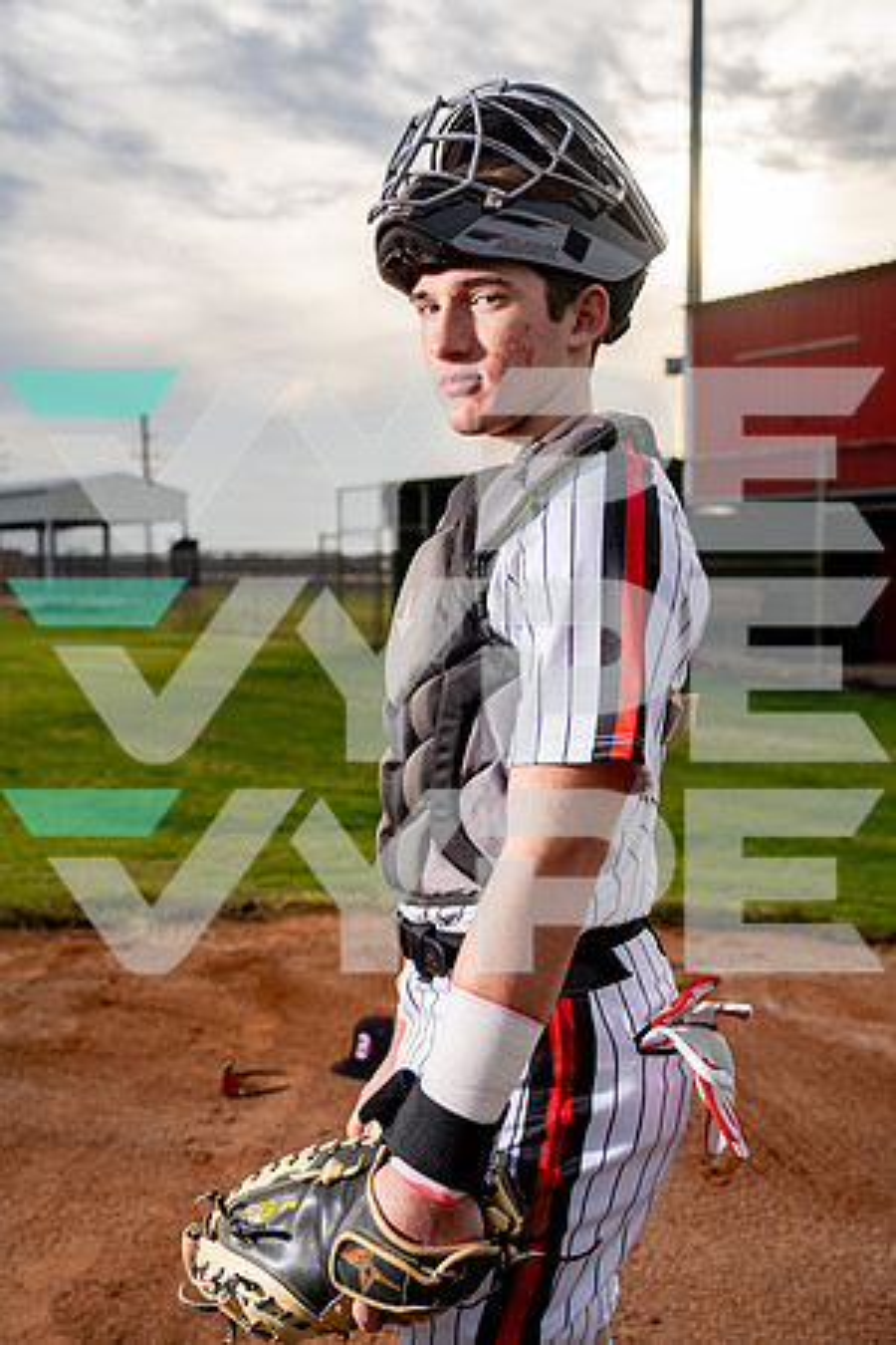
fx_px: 1269
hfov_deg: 38.9
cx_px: 448
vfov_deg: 55.8
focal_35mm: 34
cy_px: 672
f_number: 4
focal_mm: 34
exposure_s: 1/1000
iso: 100
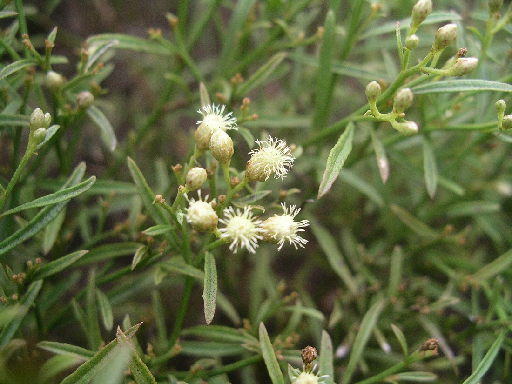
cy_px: 192
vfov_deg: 38.7
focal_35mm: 37
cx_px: 256
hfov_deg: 50.1
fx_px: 547
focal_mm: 7.8
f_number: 3.5
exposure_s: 1/309
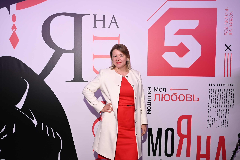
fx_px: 233
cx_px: 120
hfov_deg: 54.4
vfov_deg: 37.9
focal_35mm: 35
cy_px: 80
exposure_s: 1/125
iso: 640
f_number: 5
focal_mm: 35
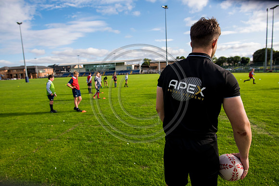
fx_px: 155
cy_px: 93
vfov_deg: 62.0
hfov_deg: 84.0
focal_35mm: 20
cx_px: 140
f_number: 4
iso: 250
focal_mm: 20
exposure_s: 1/1250
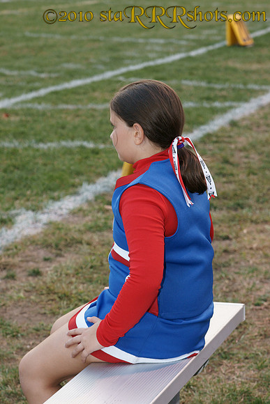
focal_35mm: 112
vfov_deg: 18.2
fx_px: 1265
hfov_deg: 12.2
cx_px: 135
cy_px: 202
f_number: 5
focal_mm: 75
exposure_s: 1/125
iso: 400
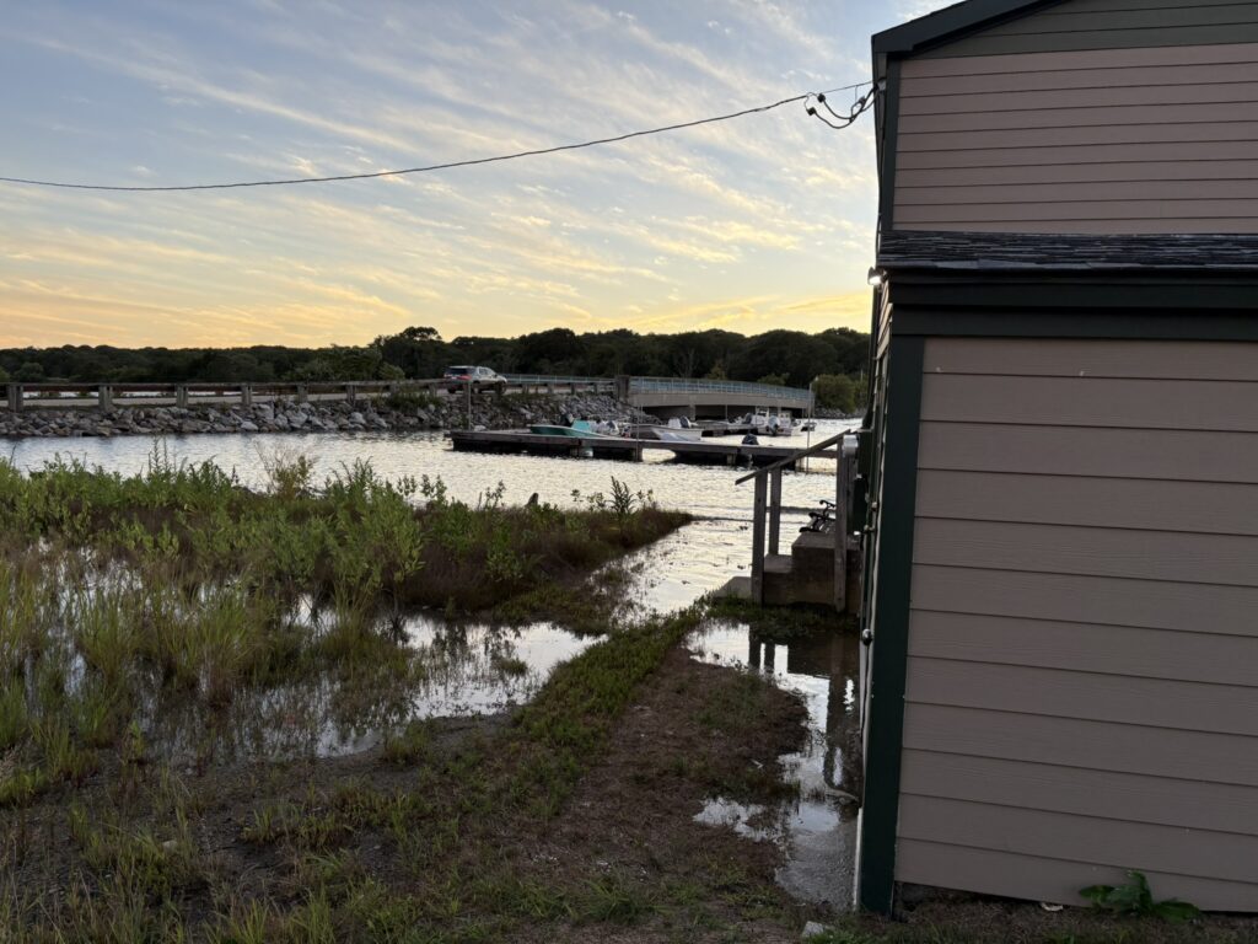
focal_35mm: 26
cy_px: 472
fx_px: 945
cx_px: 629
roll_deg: -2.2
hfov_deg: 67.3
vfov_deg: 53.1
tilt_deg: -4.4
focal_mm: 5.96
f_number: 1.6
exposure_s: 1/280
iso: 40
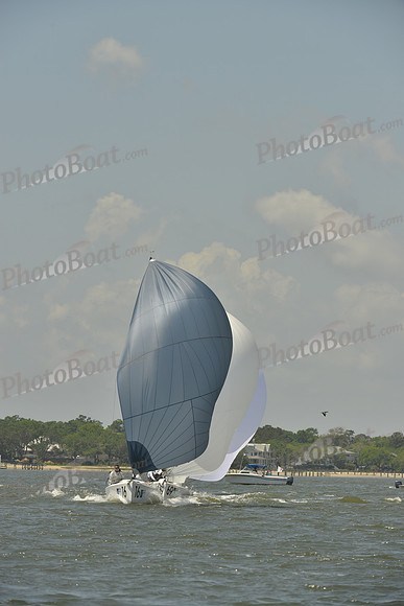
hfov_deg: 6.9
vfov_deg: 10.3
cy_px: 303
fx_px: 3364
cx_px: 202
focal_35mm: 200
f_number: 9
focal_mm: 200
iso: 280
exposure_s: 1/1250
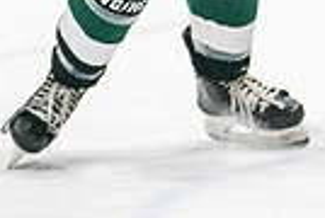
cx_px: 341
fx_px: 7211
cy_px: -280
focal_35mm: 797
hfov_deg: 2.6
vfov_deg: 1.7
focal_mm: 168
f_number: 3.2
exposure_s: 1/640
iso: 1000
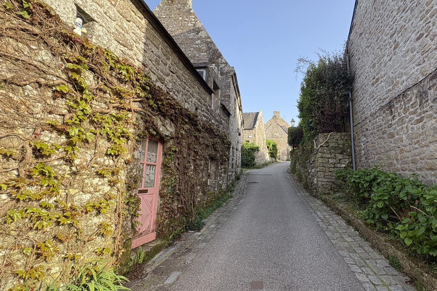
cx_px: 260
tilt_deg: +10.0
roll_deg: -0.6
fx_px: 219
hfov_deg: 89.0
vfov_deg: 67.4
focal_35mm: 18
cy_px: 146
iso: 64
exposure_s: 1/343
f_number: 2.2
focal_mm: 2.22
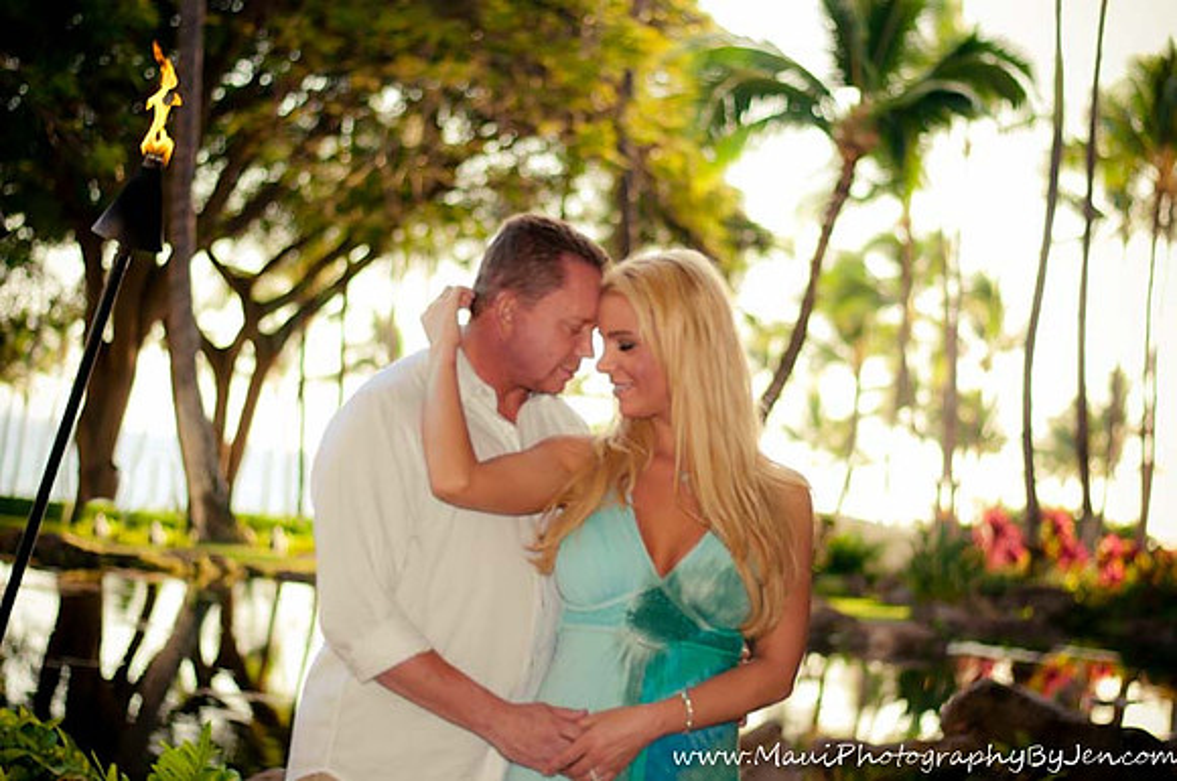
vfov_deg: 18.1
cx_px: 588
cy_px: 390
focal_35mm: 75
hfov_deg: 27.0
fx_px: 2449
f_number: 1.8
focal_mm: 50
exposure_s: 1/400
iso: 200
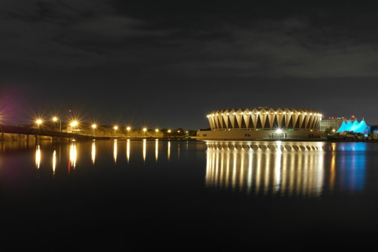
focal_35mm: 30
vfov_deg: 43.6
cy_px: 126
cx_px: 189
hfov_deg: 61.9
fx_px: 315
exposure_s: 30
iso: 200
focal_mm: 20
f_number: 11
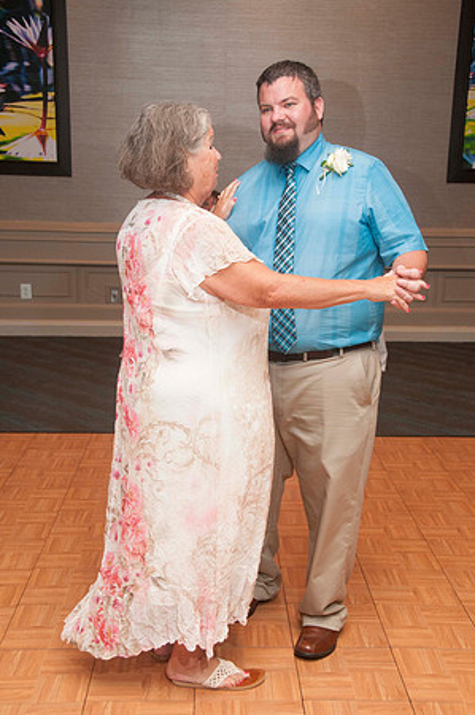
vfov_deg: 41.2
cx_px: 238
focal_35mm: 48
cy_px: 358
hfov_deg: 28.0
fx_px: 952
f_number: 5.6
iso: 800
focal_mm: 32
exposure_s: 1/60
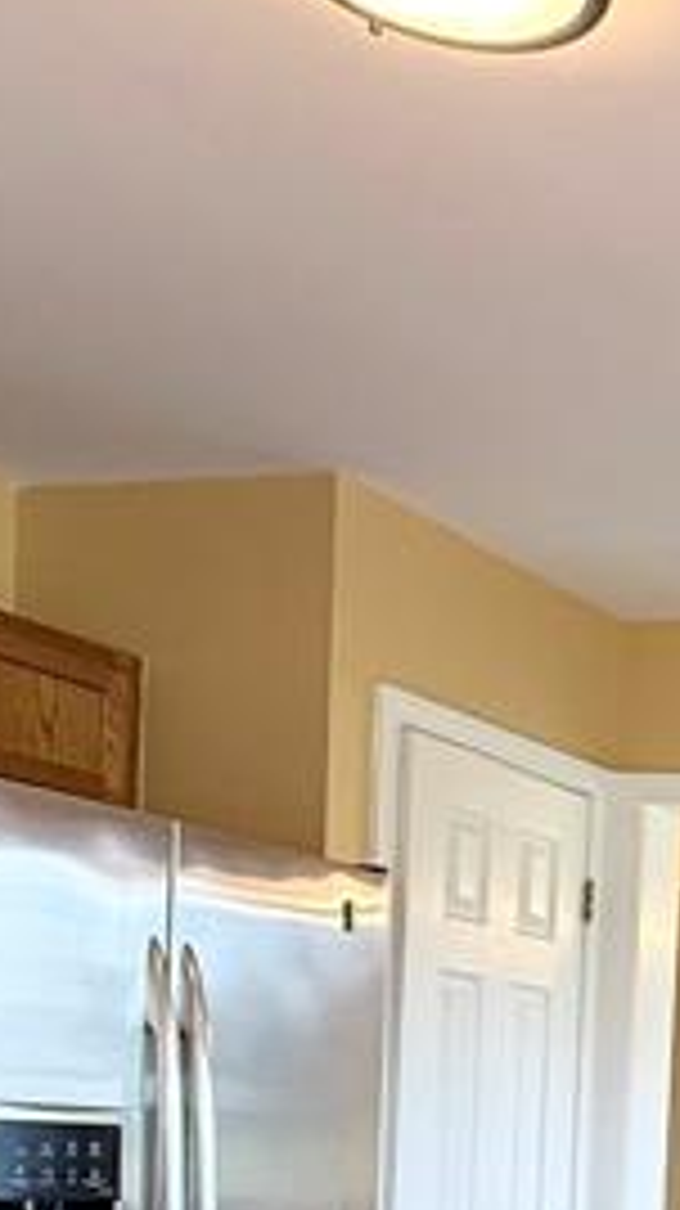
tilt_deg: -4.6
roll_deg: -3.8
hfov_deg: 17.7
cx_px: 1121
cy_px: 1309
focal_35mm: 58
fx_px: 1862
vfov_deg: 32.1
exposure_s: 1/120
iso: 250
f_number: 2.2
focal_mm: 2.22
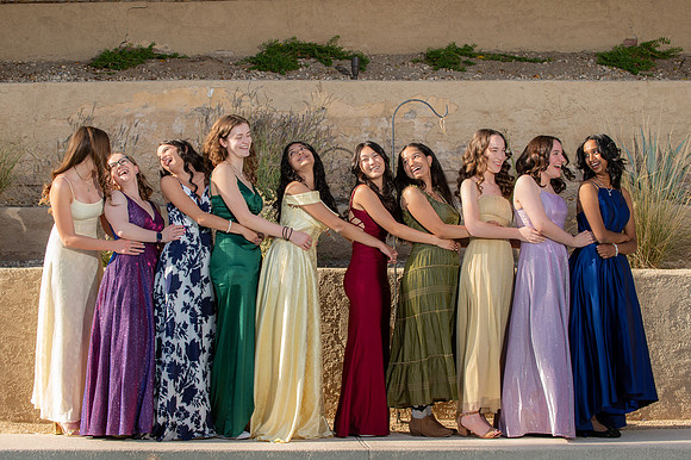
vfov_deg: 15.0
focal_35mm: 91
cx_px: 351
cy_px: 205
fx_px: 1743
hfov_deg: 22.4
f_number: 6.3
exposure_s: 1/200
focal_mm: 82
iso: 100
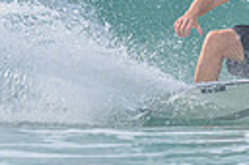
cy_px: -163
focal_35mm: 2801
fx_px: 19349
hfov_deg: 0.7
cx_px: 267
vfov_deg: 0.5
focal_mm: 530
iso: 900
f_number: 10
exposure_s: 1/2000
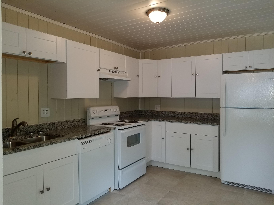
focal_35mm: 26
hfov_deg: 67.3
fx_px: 206
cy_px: 102
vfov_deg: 53.1
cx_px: 137
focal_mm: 4.25
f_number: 1.7
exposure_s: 1/40
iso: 100
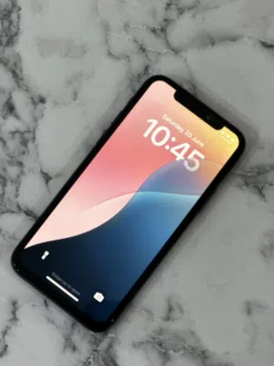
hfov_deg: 19.1
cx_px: 137
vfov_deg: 25.3
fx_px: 813
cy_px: 183
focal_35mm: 77
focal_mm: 9
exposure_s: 1/33
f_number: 2.8
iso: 125
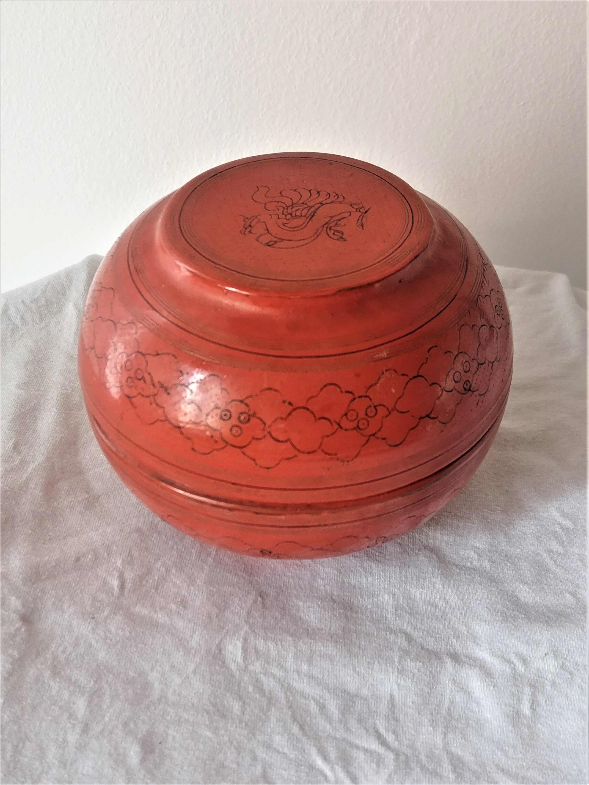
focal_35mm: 44
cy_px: 392
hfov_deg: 32.9
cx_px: 294
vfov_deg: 42.9
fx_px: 998
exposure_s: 1/33.3
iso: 200
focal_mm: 5.4
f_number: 1.8
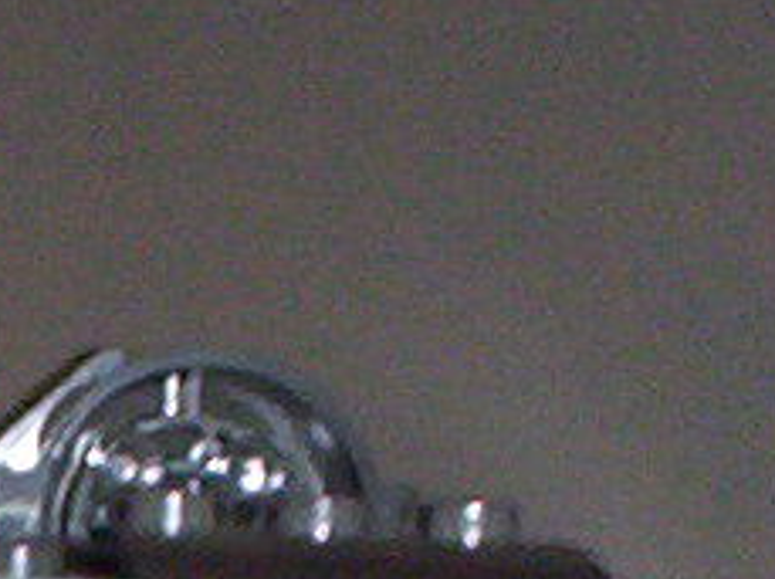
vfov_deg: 5.2
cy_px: 1669
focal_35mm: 272
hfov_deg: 7.2
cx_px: -426
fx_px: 6080
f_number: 4.5
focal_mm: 4.99
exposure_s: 1/60
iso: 140
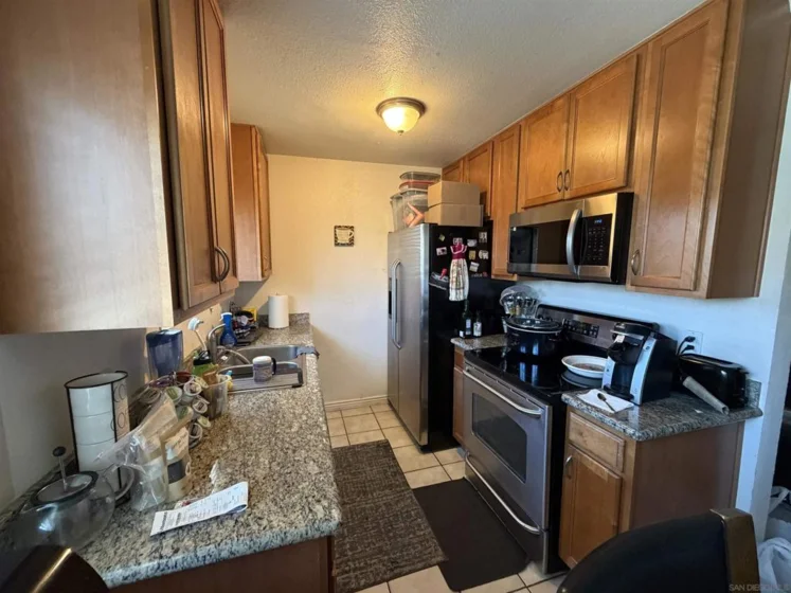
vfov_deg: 85.7
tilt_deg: -6.6
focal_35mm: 14
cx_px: 396
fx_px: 320
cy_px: 296
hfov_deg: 102.1
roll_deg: +0.4
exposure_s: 1/60
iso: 500
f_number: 2.2
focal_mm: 2.22
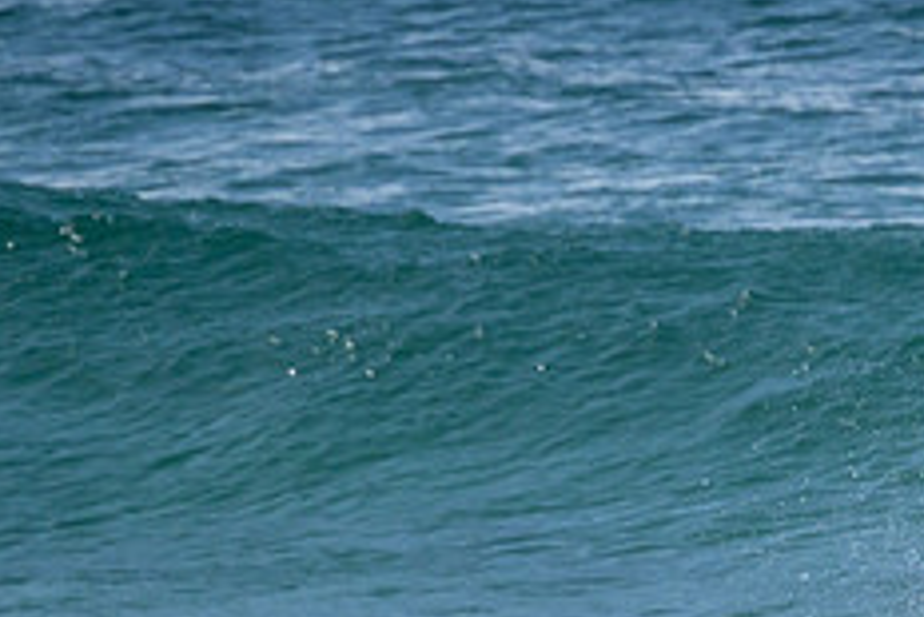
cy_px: 671
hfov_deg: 1.0
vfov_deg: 0.7
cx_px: 1079
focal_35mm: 1999
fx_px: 51338
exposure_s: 1/1600
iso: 1600
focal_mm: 800
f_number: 11
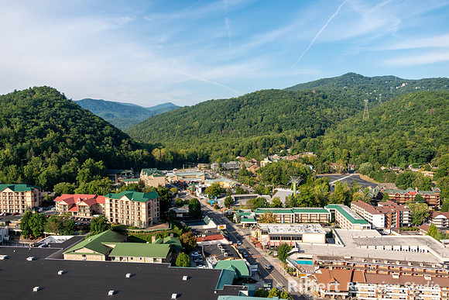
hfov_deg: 65.5
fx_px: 349
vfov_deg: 46.4
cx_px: 224
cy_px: 150
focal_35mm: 28
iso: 100
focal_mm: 28
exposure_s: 1/800
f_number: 3.5
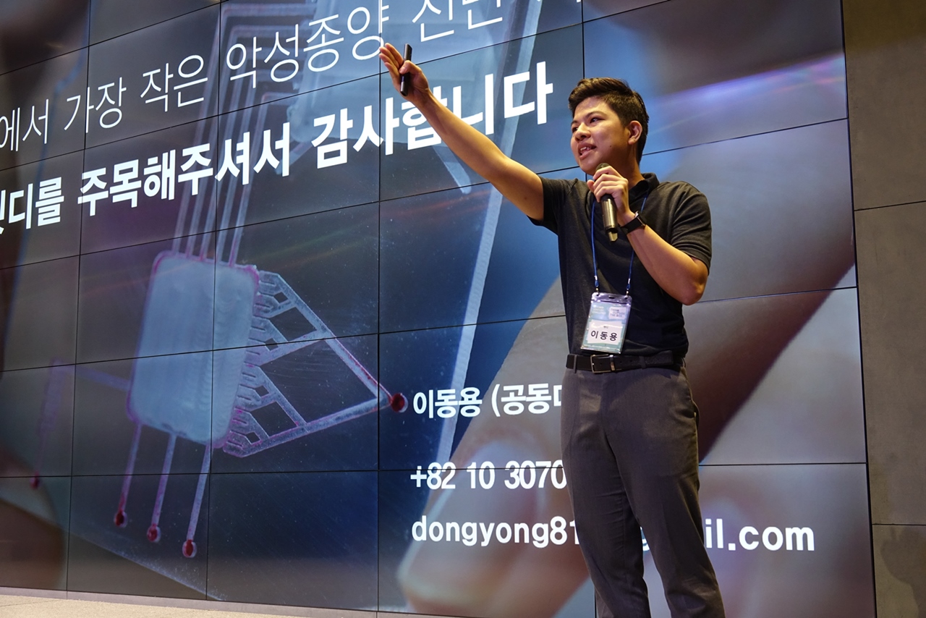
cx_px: 463
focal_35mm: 46
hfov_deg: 42.7
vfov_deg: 29.3
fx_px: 1183
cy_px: 309
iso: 500
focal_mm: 16.92
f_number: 3.2
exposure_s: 1/50
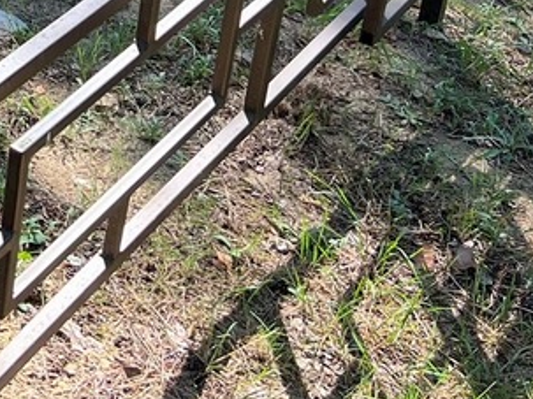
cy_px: -206
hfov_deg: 19.3
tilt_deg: -14.7
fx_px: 1354
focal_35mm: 88
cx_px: -276
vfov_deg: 15.4
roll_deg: -1.5
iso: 50
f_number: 1.5
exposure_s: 1/502
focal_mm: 5.7
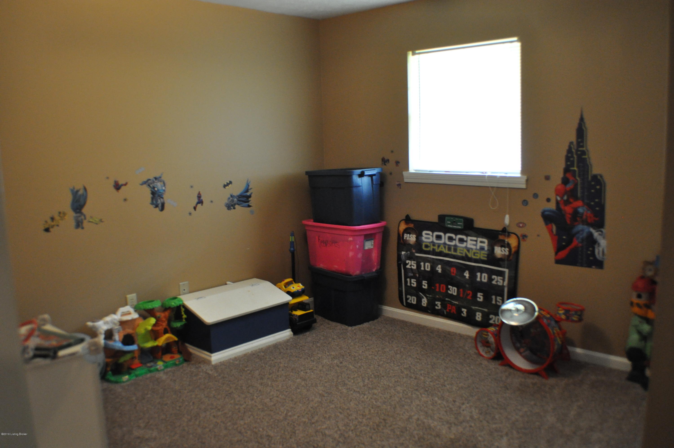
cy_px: 224
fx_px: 729
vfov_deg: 34.1
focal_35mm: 39
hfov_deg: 49.6
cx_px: 337
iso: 1600
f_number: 4.2
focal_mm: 26
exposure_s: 1/25
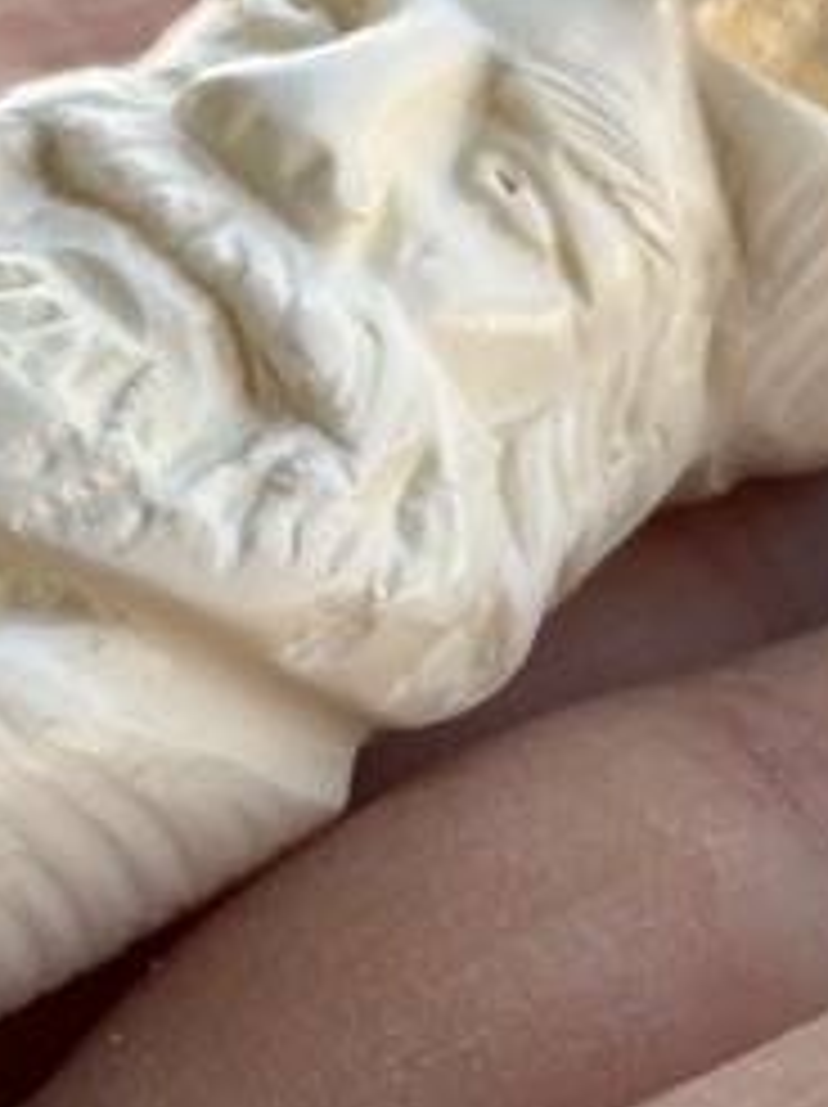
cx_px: -333
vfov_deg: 7.9
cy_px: 567
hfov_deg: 5.9
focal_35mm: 250
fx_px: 7987
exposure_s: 1/516
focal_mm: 6.86
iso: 64
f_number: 1.78
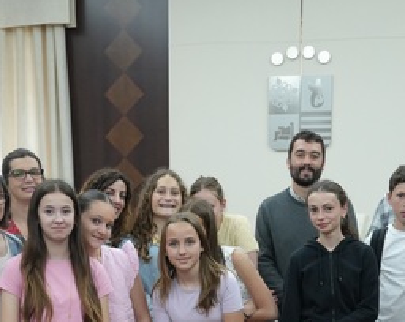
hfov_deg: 20.4
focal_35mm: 94
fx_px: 1125
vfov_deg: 15.6
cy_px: 411
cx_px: 202
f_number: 4
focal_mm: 32
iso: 1600
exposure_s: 1/160
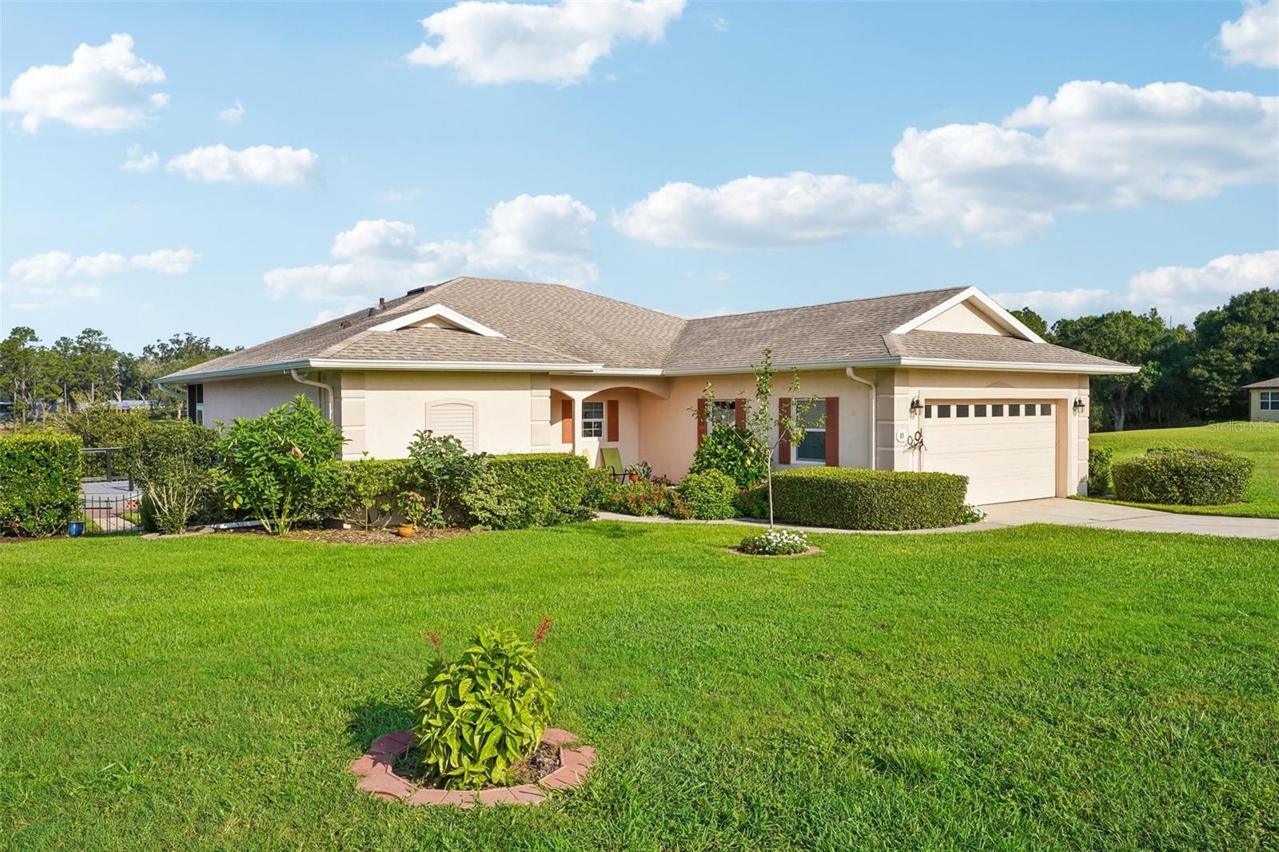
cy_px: 426
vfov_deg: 49.5
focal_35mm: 26
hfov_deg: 69.4
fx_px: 923
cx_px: 640
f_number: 20
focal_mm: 26
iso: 100
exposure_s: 1/40
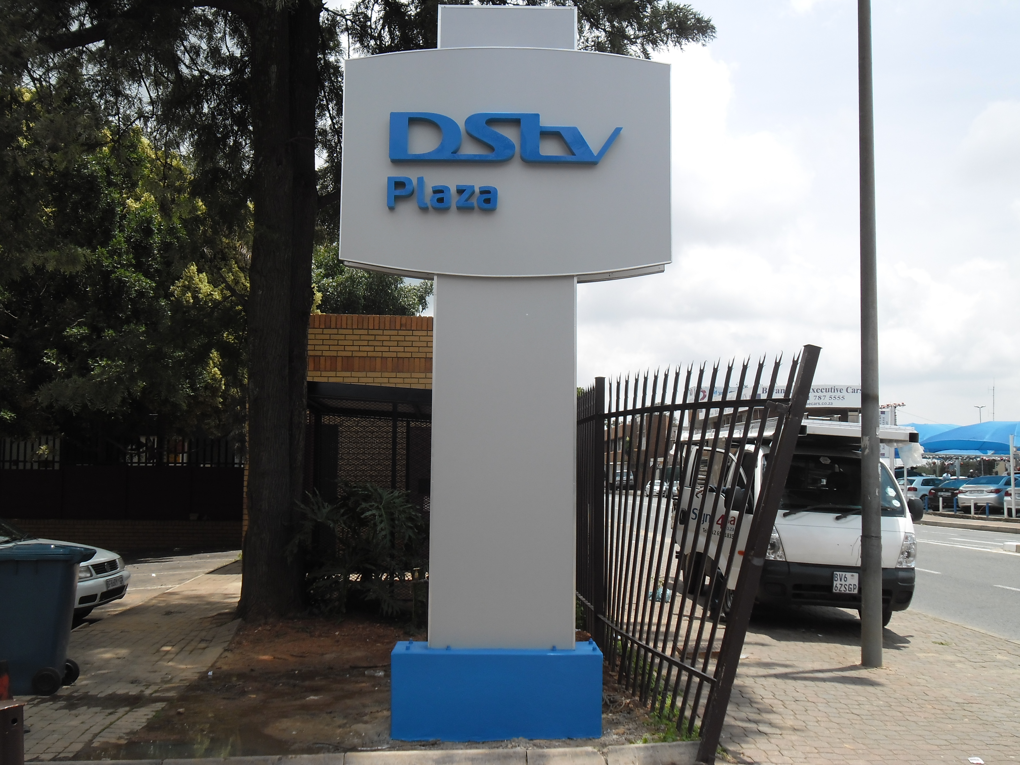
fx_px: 1090
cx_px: 510
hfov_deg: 50.1
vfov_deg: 38.7
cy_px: 382
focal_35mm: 37
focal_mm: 6.6
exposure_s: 1/693
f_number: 4
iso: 80
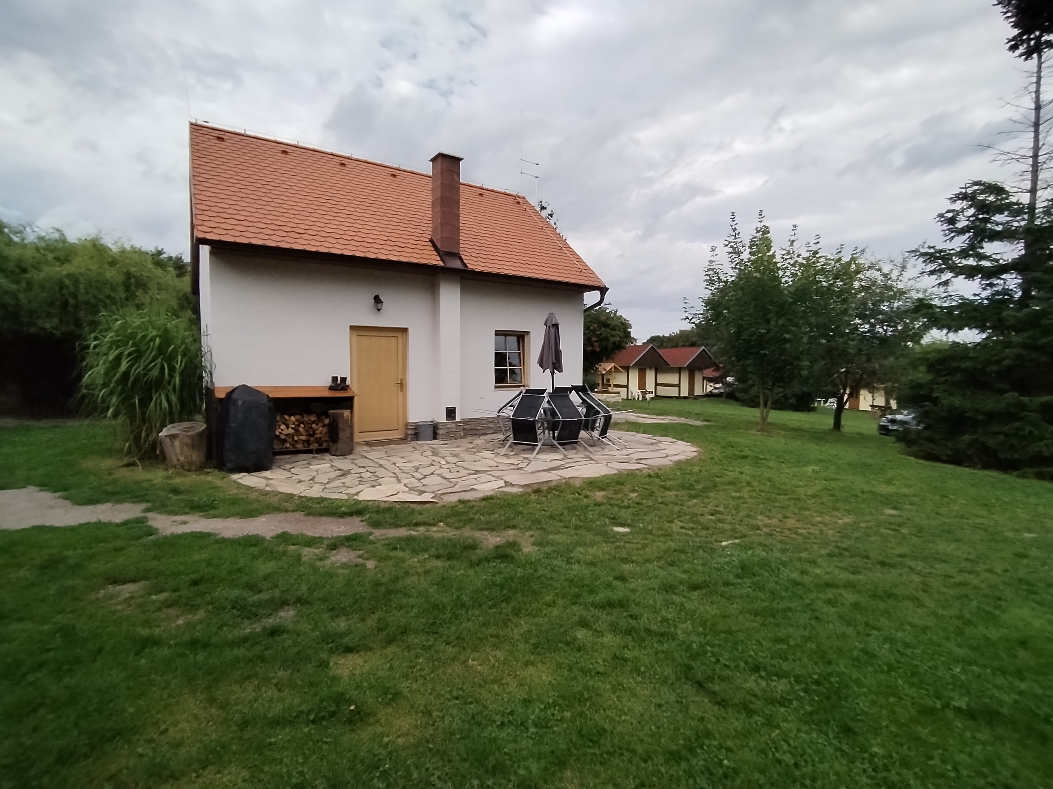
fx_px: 517
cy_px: 394
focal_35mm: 17
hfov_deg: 91.0
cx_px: 526
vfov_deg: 74.7
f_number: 2.2
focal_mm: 1.42
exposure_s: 1/1854
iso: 100
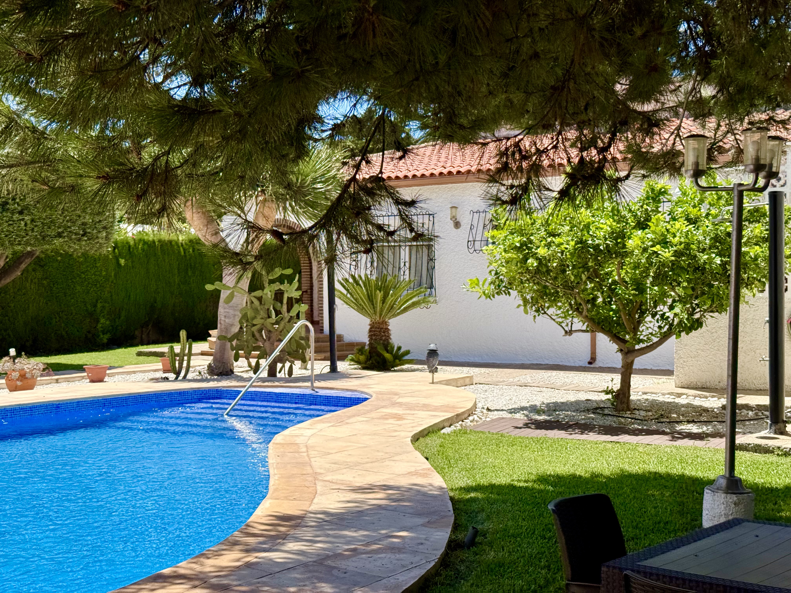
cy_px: 296
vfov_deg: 30.3
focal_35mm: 48
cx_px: 396
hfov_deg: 39.7
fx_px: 1097
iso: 64
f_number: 1.78
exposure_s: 1/3378
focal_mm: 6.76
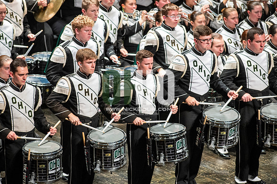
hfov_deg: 6.9
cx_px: 138
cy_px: 92
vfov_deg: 4.6
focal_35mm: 300
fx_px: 2307
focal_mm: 300
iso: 5000
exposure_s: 1/400
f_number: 5.6
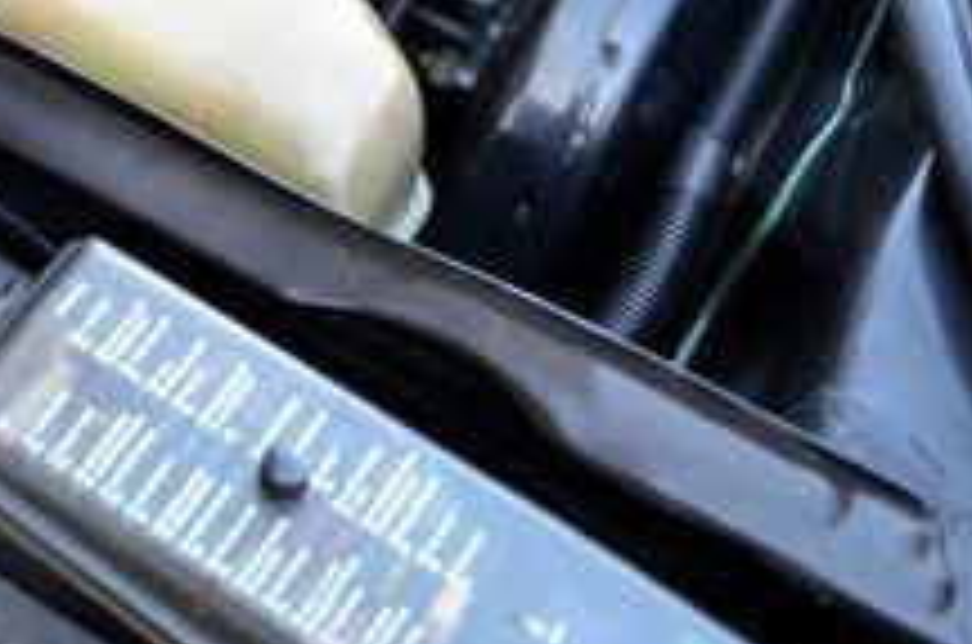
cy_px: -275
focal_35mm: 80
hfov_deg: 23.0
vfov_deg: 15.8
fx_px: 2155
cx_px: -243
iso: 400
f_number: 4
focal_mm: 18
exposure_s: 1/60
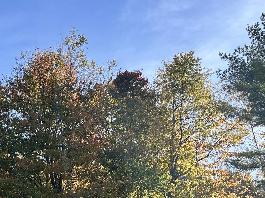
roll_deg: +0.9
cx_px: 73
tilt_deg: +9.8
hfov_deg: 26.4
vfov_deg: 19.6
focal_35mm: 73
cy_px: 198
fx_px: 559
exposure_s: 1/1869
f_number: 1.5
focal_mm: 5.7
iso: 50
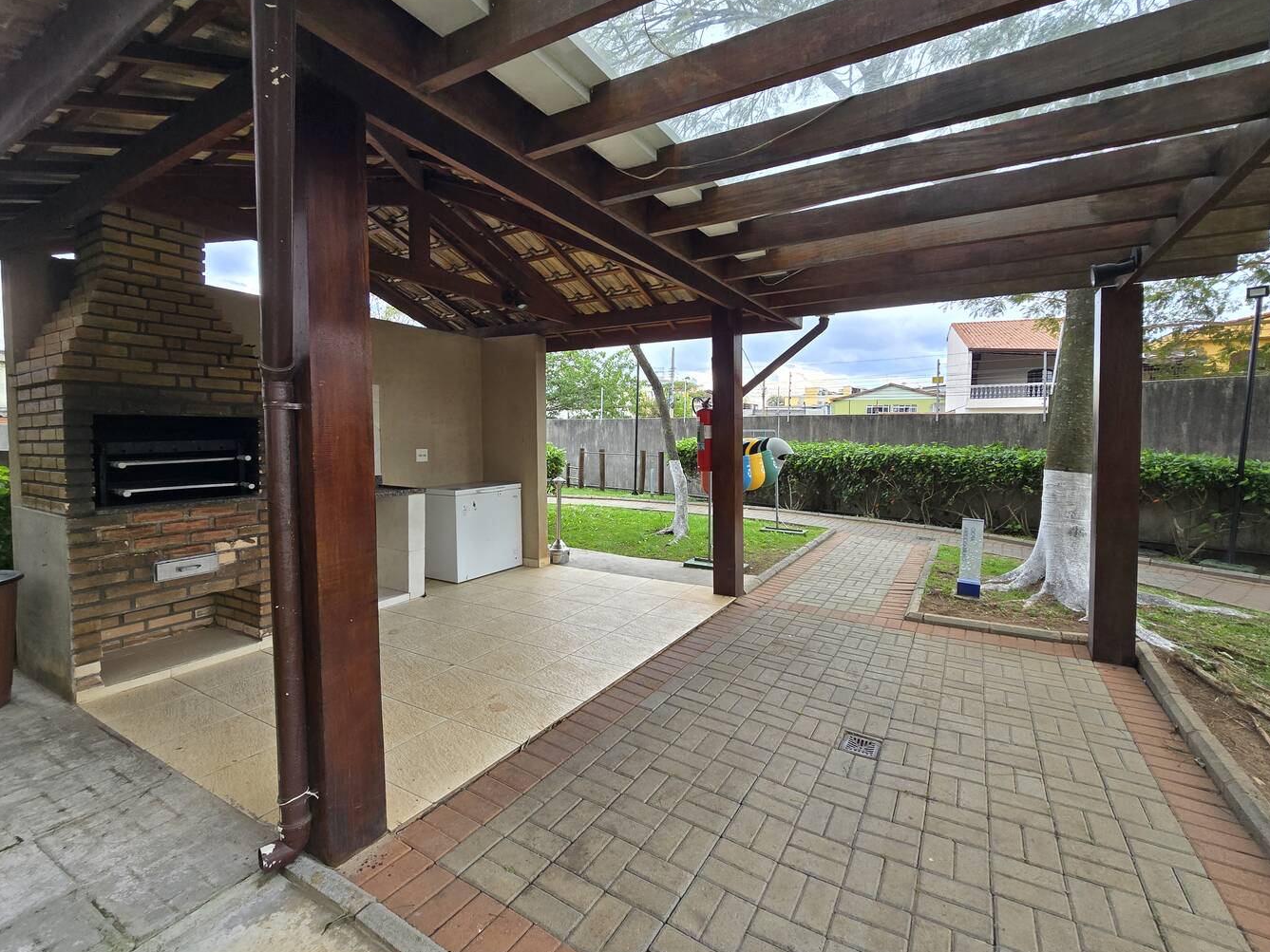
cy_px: 454
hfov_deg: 102.0
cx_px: 652
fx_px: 514
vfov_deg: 85.6
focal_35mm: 14
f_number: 2.2
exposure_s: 1/203
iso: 50
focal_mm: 2.2
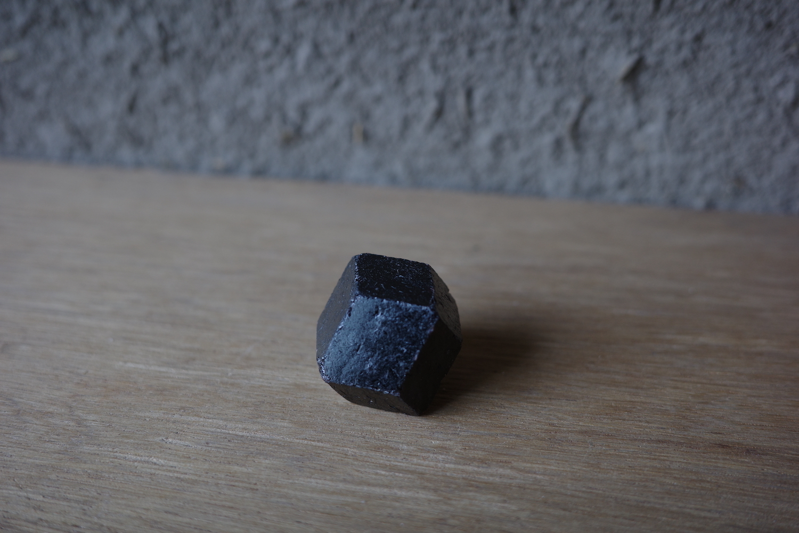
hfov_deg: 48.5
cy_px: 266
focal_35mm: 40
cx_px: 400
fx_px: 888
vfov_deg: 33.4
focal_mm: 26
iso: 200
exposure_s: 1/60
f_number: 2.8
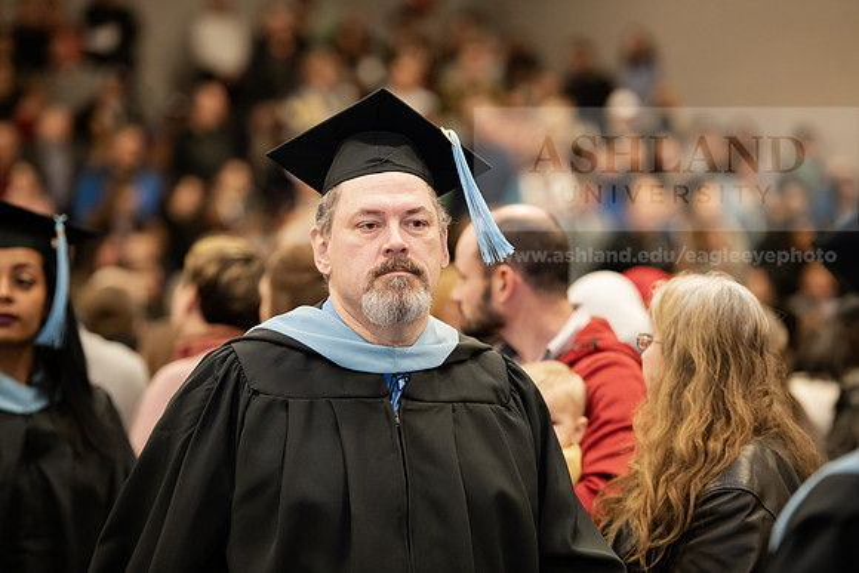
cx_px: 430
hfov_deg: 13.2
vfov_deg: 8.9
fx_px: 3699
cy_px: 286
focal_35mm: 155
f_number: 3.2
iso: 2500
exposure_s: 1/200
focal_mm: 155
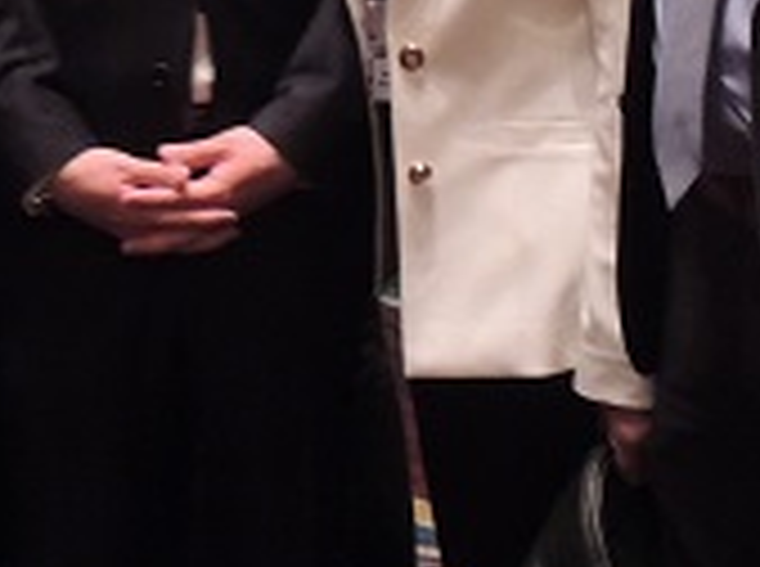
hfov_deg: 17.9
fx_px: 2366
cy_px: -223
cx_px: 67
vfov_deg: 13.1
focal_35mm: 108
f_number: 3.1
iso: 800
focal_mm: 4.9
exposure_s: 1/6
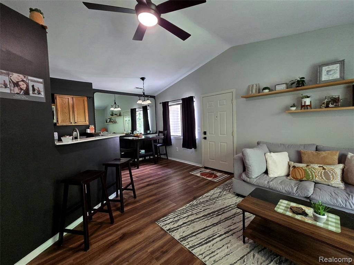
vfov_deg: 89.9
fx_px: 133
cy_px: 132
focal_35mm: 13
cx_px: 177
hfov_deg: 106.2
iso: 400
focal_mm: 2.2
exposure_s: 1/60.2
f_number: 2.2
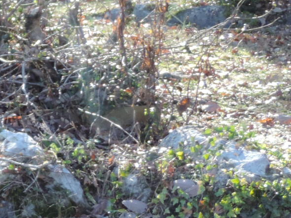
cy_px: 76
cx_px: -316
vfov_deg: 6.2
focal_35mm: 238
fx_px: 2001
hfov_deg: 7.9
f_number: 3.5
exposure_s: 1/125
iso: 80
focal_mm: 8.3
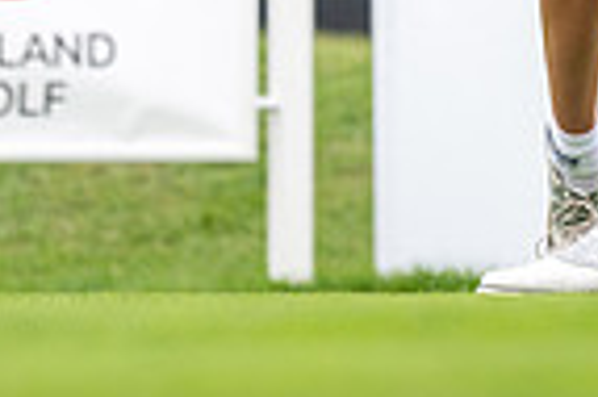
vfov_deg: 1.1
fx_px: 20226
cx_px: 259
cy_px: -366
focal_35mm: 1219
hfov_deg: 1.7
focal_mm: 300
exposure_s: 1/2000
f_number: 5
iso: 400
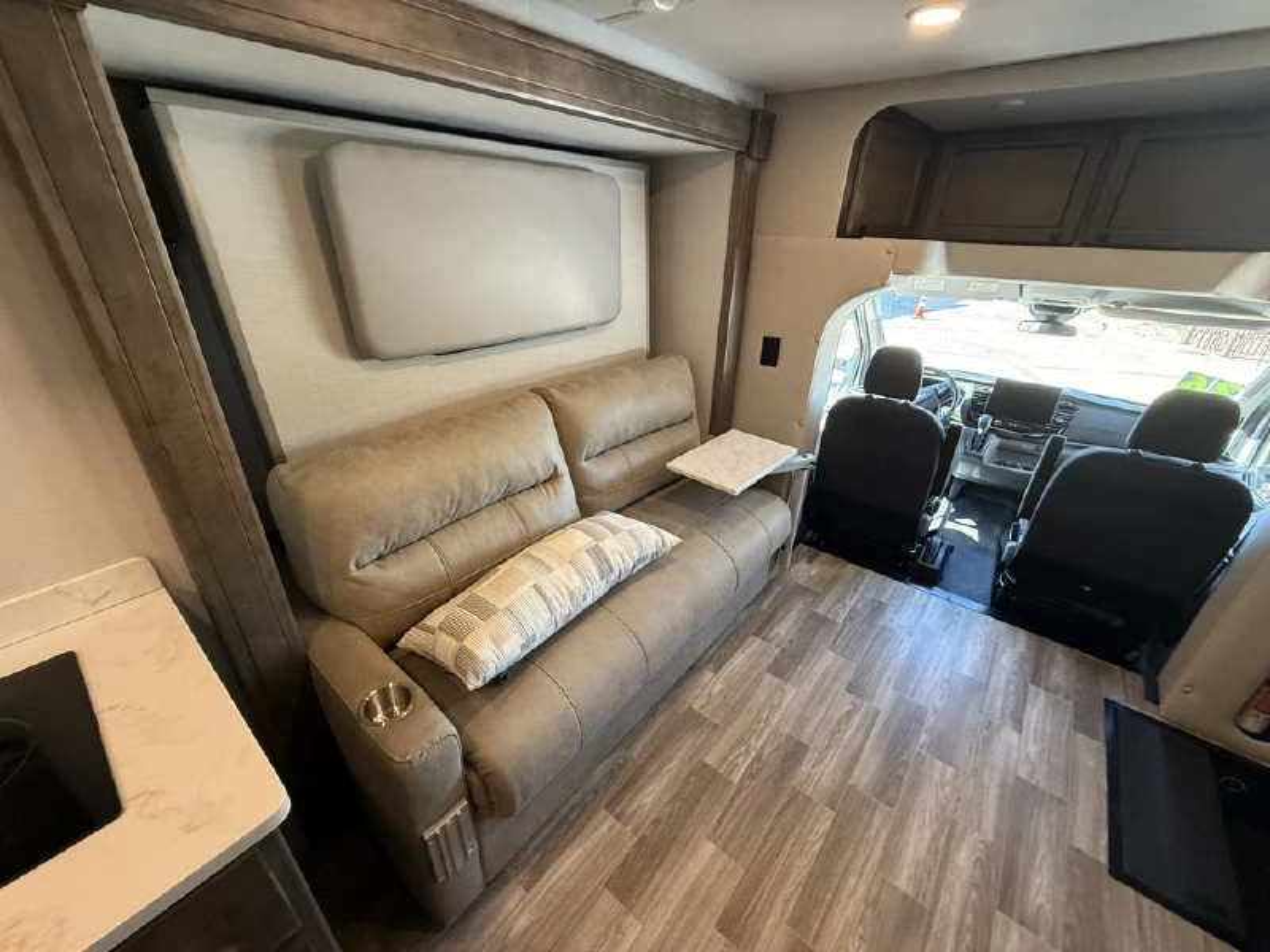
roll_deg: -0.5
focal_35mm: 14
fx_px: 514
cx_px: 635
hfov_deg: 102.1
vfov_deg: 85.7
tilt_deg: -27.2
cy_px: 476
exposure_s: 1/85
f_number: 2.2
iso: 320
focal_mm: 2.22
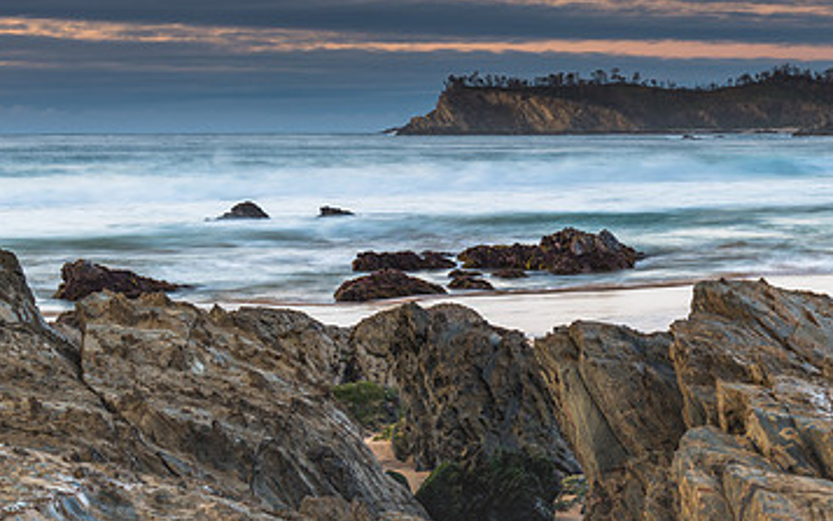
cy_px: 277
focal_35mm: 90
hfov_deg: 22.9
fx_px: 2043
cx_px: 611
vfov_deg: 14.5
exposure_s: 2.5
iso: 31
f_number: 8
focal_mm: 52
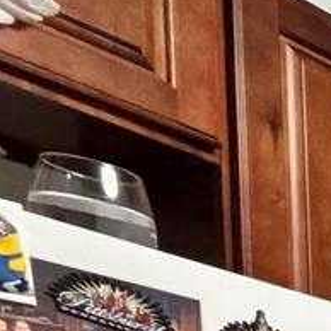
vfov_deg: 14.9
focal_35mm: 92
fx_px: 995
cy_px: 693
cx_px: 1227
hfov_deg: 9.0
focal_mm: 2.22
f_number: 2.2
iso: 400
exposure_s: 1/60
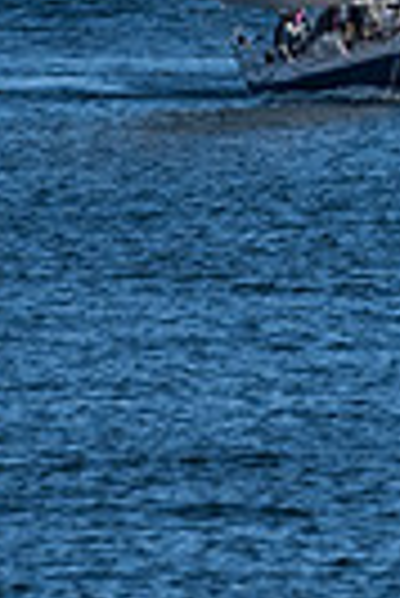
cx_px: 632
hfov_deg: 1.1
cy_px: -168
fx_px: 20861
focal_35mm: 1255
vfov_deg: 1.6
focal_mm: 200
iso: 320
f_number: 6.3
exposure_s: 1/1250
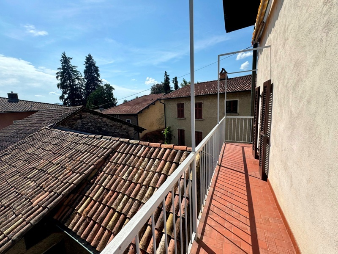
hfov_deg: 102.1
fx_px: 137
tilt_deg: -8.9
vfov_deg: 85.7
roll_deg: +0.5
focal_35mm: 14
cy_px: 127
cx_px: 169
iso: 40
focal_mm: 2.22
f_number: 2.2
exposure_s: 1/1637
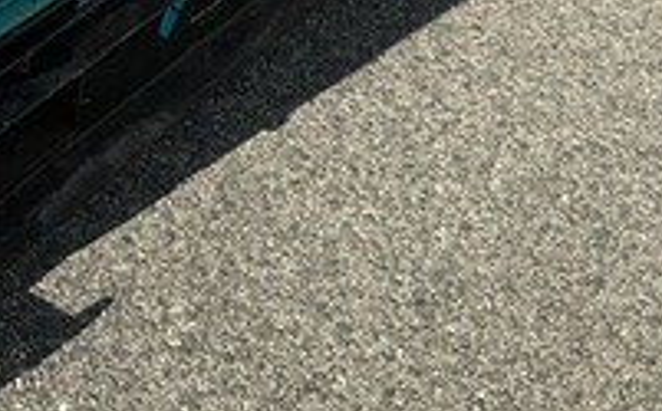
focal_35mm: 98
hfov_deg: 20.2
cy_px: -214
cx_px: -82
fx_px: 1766
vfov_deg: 12.6
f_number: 1.8
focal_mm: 3
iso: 25
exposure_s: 1/1675
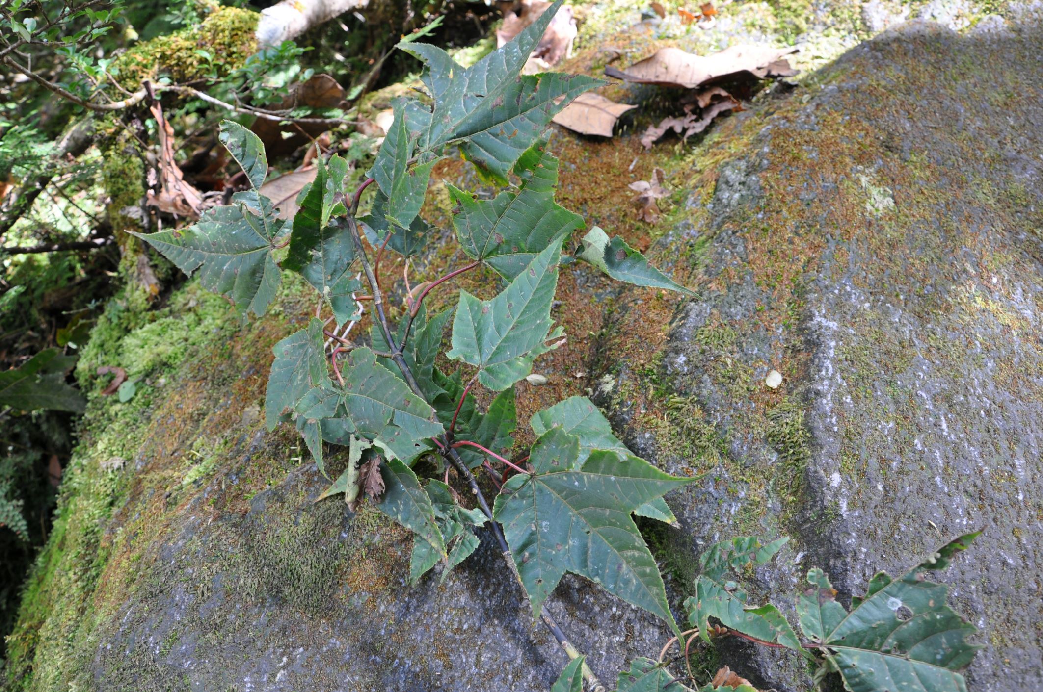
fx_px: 781
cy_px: 346
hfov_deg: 67.4
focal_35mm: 27
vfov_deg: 47.8
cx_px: 522
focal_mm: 18
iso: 200
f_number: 5.6
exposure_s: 1/30
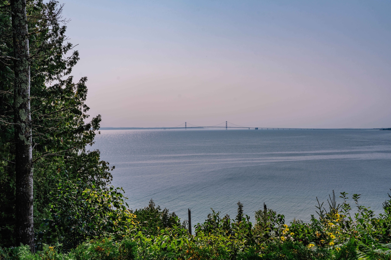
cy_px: 129
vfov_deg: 36.9
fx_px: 391
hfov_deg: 53.1
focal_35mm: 36
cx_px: 192
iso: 100
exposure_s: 1/400
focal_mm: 35
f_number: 10
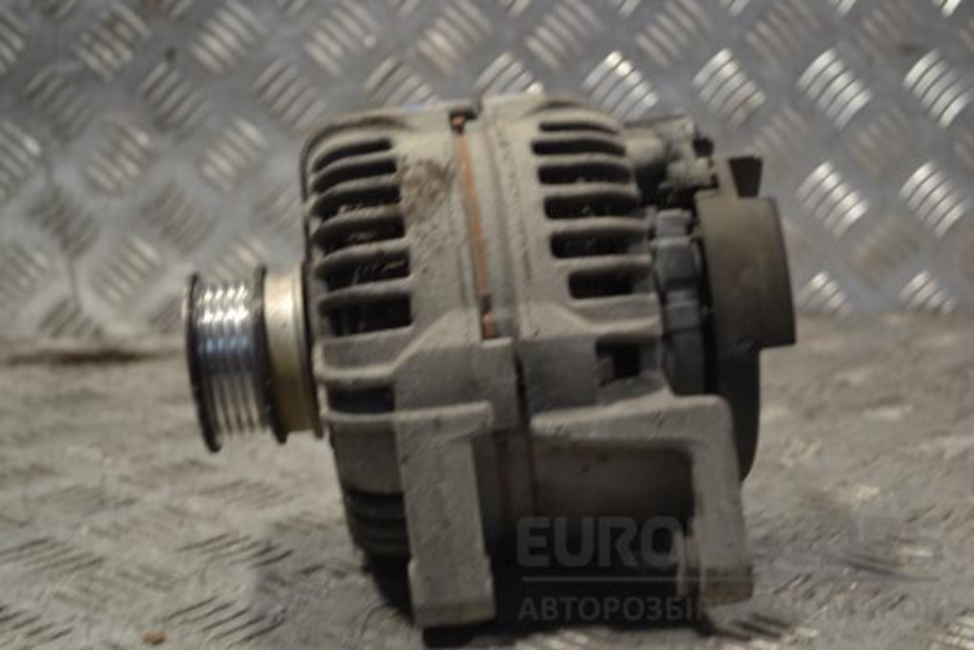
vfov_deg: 25.1
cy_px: 325
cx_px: 487
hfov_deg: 36.9
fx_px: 1461
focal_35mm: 54
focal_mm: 36
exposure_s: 1/30
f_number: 5
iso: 160
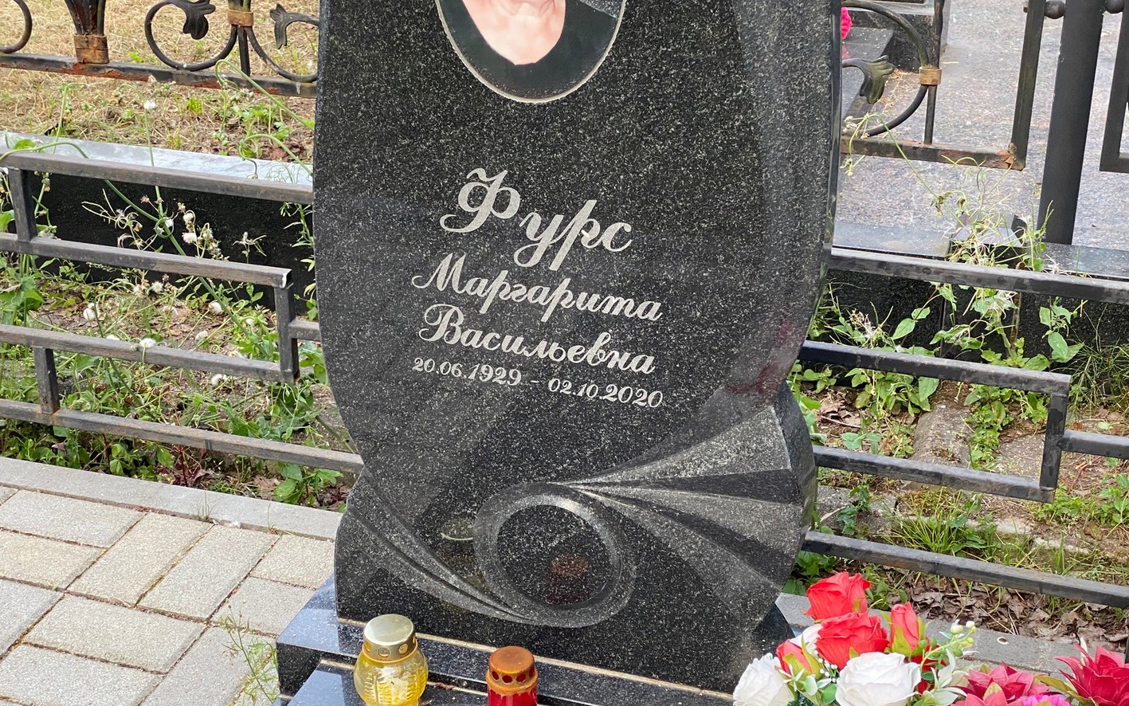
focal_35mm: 56
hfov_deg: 36.3
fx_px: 1723
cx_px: 558
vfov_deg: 23.1
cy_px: 331
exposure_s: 1/121
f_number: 2
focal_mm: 6
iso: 125
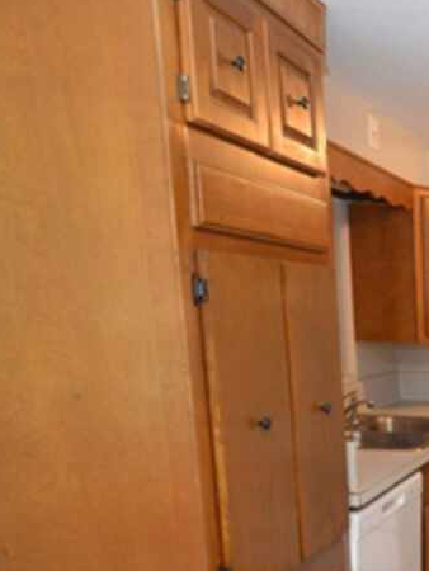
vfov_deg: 43.7
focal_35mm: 41
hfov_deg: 23.6
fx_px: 677
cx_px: 717
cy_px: 454
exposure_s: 1/60
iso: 900
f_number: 3.5
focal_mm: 10
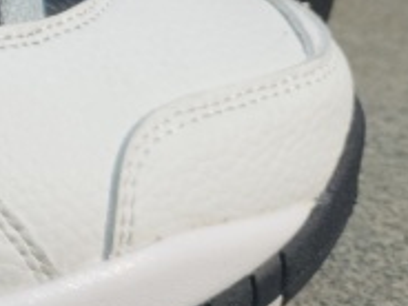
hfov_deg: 15.3
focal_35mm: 100
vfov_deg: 13.8
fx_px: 1179
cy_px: -173
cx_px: -432
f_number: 1.8
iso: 20
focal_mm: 5.4
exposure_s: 1/1013
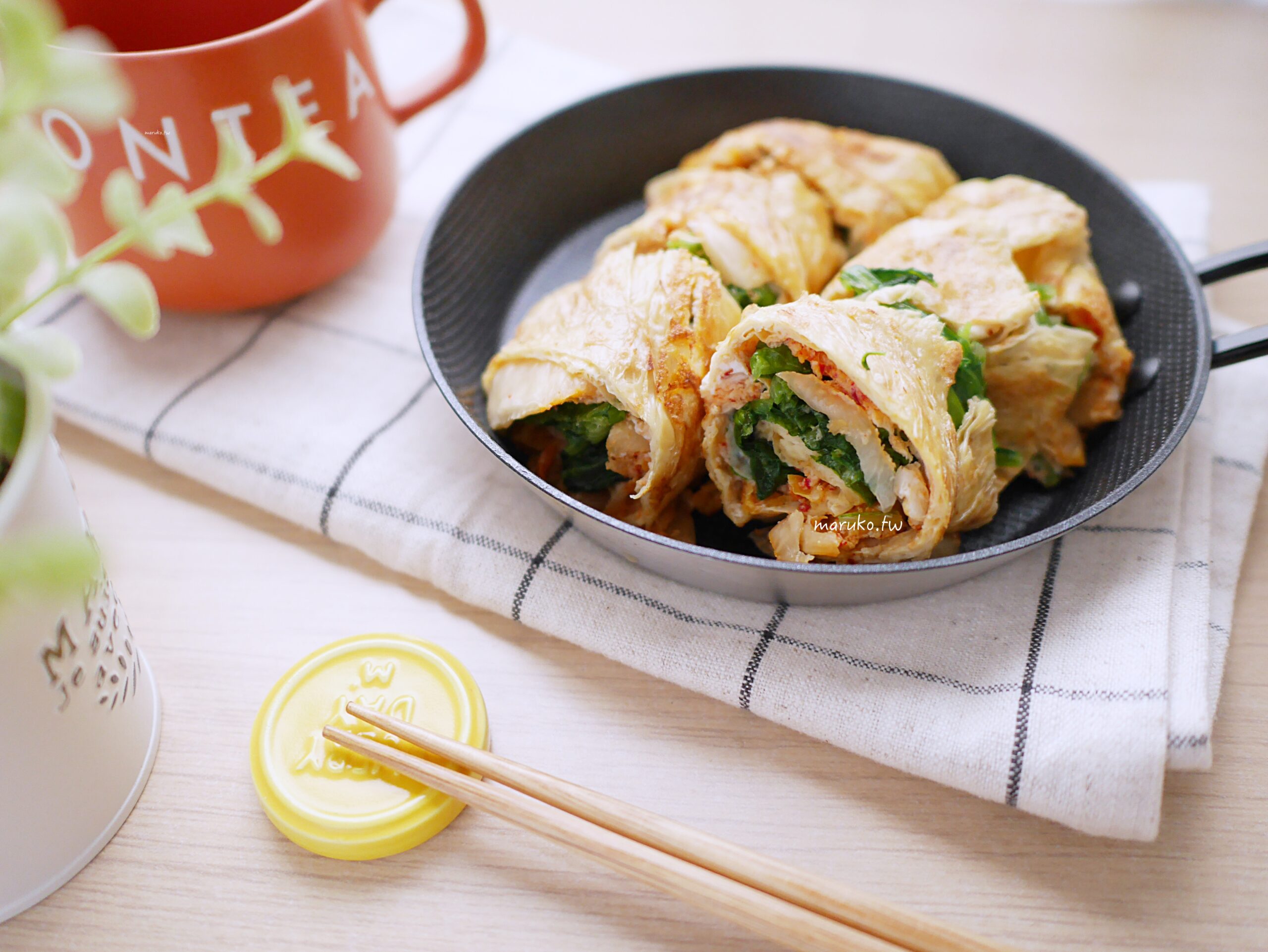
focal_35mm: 30
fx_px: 1099
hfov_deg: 59.9
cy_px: 476
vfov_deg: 46.8
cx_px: 634
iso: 640
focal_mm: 15
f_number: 1.8
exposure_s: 1/60
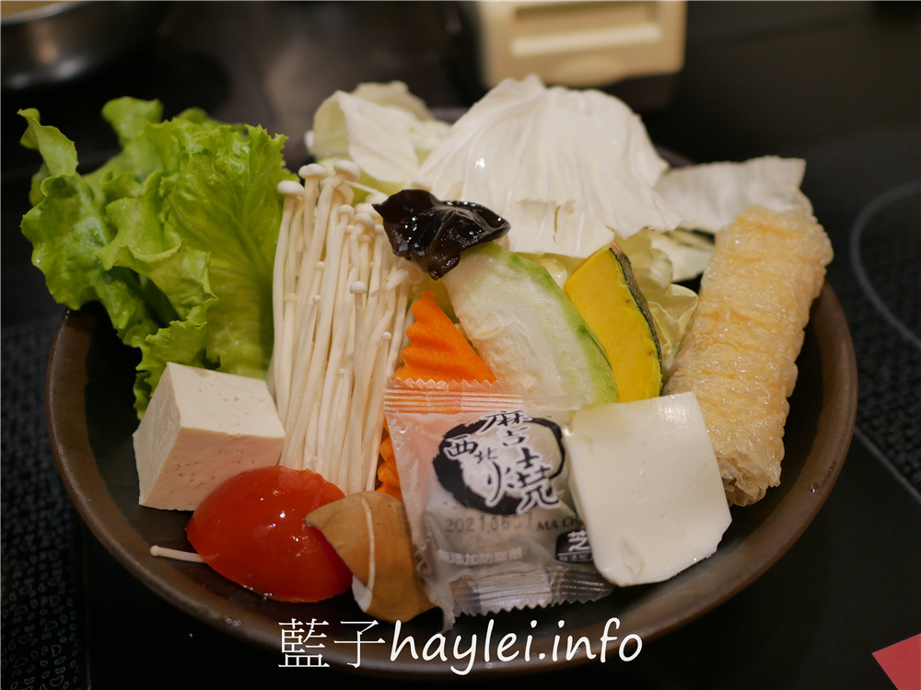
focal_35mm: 30
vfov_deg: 46.8
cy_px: 345
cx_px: 460
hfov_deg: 60.0
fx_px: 798
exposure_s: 1/125
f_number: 1.7
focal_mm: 15
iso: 200
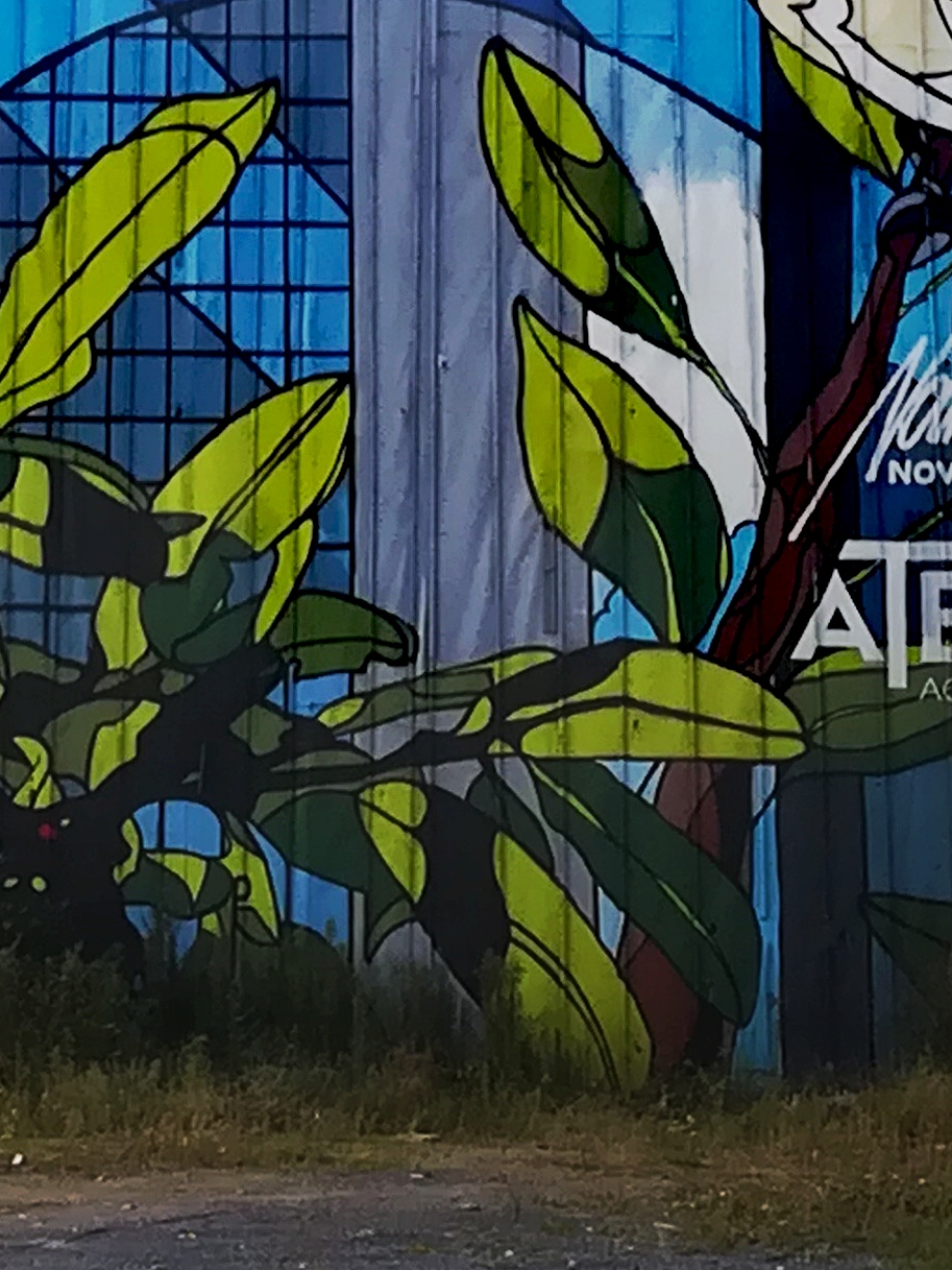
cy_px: -778
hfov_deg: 9.9
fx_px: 5499
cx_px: 165
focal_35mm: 150
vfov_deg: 12.4
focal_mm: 3.83
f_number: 2.2
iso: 50
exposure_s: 1/260
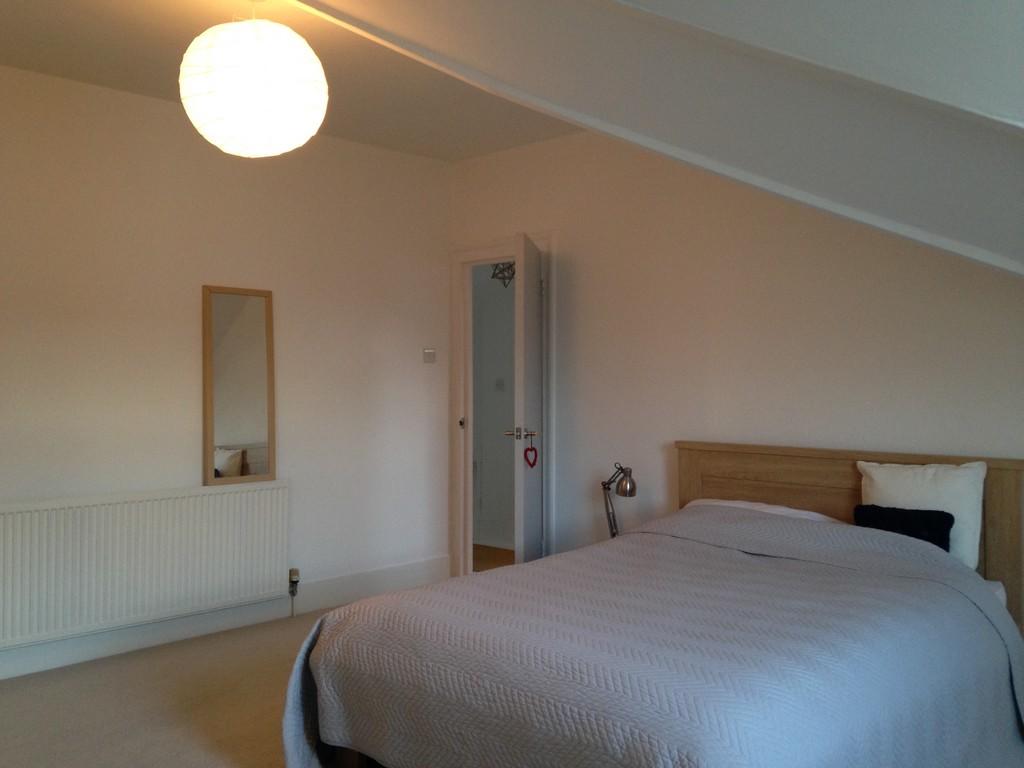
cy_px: 384
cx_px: 512
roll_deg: +0.3
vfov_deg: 42.9
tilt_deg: +0.9
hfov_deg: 55.4
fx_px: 976
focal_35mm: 33
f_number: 2.4
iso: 125
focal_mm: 4.12
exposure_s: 1/20
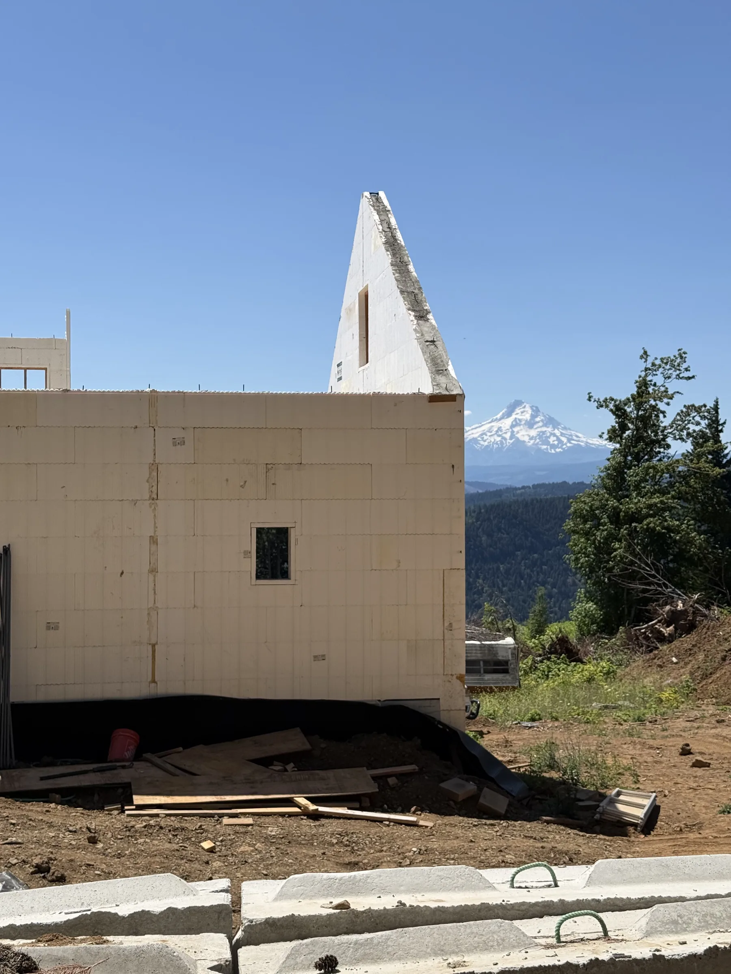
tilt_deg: -0.4
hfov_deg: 30.3
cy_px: 487
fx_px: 1352
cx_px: 366
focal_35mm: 48
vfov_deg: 39.7
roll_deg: -1.2
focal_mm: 6.76
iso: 64
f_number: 1.78
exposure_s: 1/7143
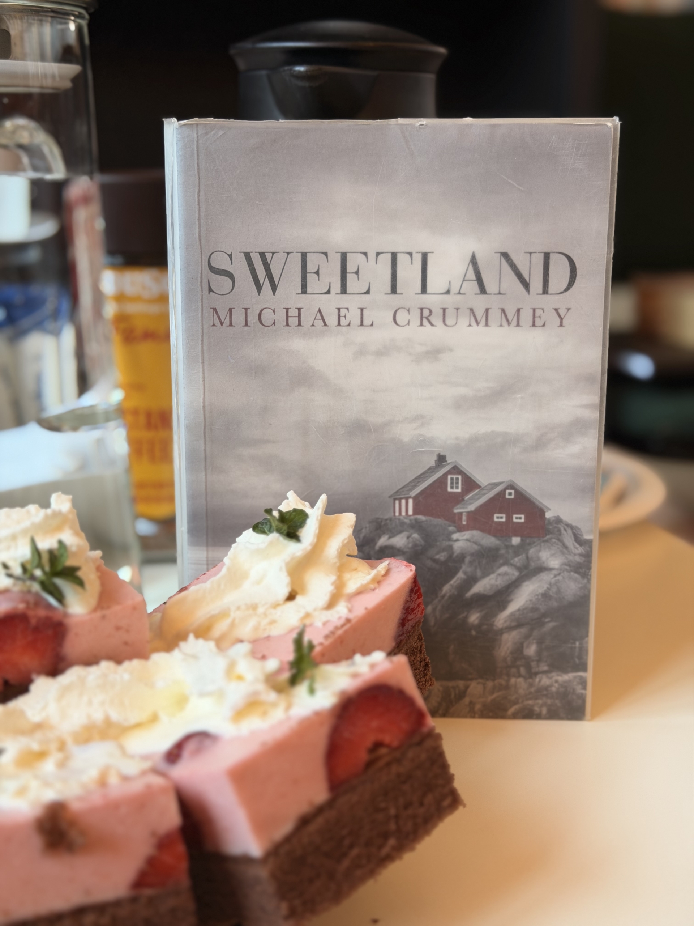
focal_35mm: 48
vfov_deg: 39.7
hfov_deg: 30.3
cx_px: 347
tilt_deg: -14.6
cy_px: 463
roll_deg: -0.6
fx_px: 1283
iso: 100
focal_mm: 6.76
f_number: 1.78
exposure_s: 1/81
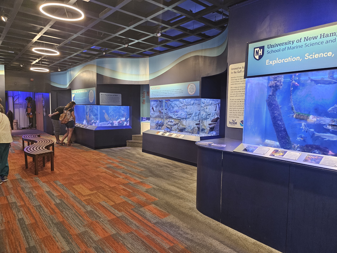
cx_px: 168
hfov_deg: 73.9
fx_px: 224
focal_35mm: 23
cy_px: 126
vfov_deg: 58.9
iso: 800
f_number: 1.8
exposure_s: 1/60
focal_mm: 5.4
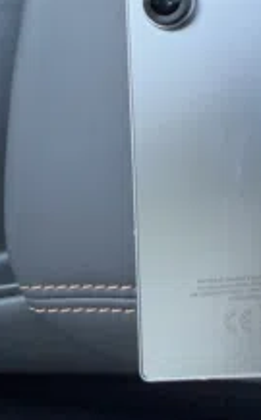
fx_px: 537
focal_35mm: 47
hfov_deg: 25.6
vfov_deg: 41.0
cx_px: 278
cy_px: 89
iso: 320
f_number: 2.2
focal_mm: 2.22
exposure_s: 1/121
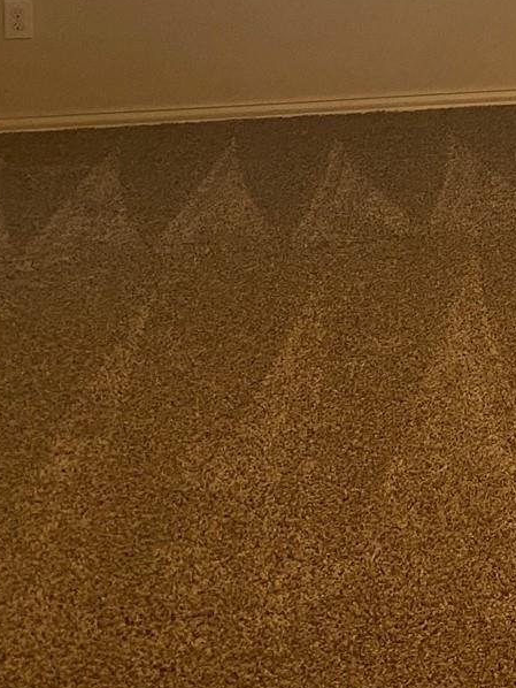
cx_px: 1071
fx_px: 1768
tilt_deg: -6.1
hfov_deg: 13.8
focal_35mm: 89
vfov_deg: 20.6
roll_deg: -0.8
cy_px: -124
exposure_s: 1/60
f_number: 1.8
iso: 200
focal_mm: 4.25
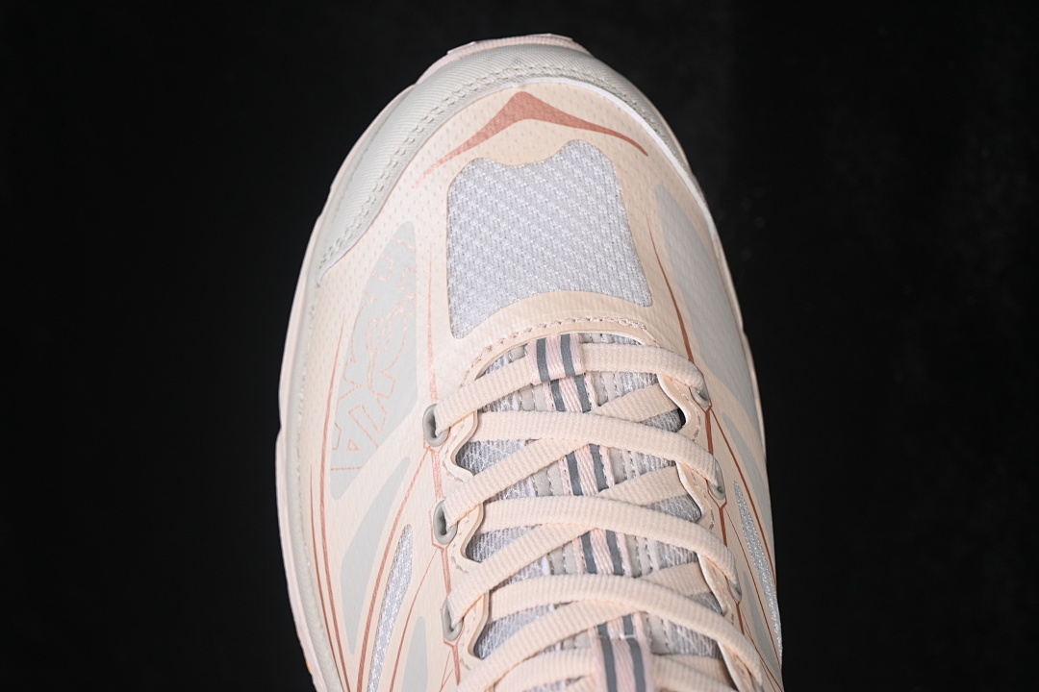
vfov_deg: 18.2
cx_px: 520
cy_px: 346
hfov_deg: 27.0
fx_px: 2164
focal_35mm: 75
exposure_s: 1/80
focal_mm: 50
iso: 160
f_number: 7.1
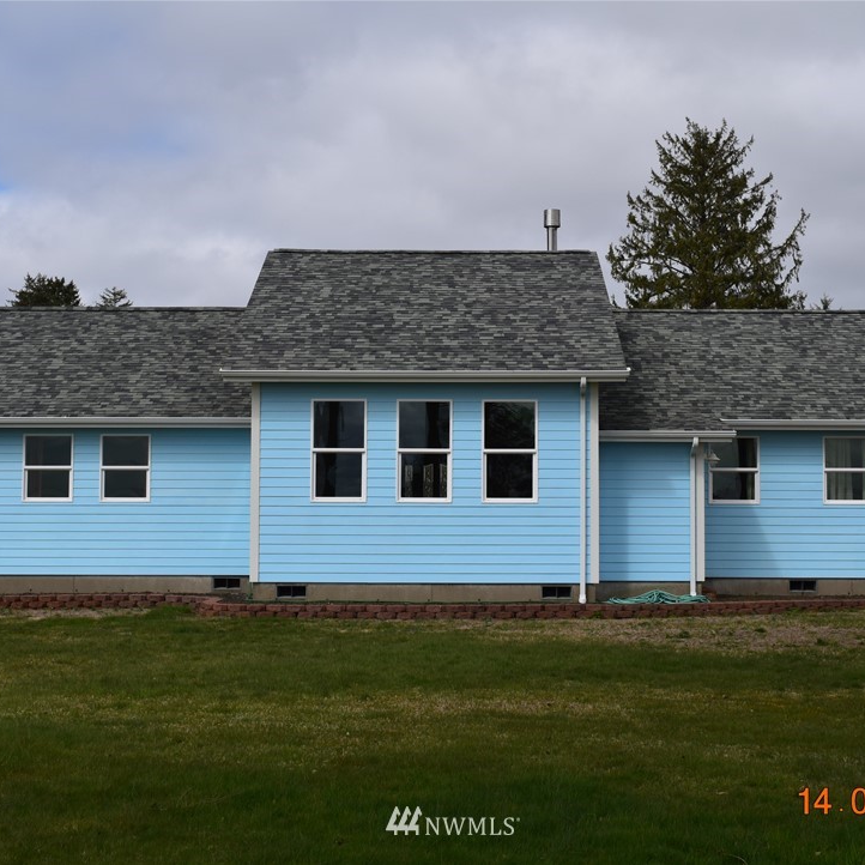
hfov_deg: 30.7
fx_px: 1573
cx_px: 453
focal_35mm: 56
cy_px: 432
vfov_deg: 30.7
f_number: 11
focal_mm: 29
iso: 220
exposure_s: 1/500
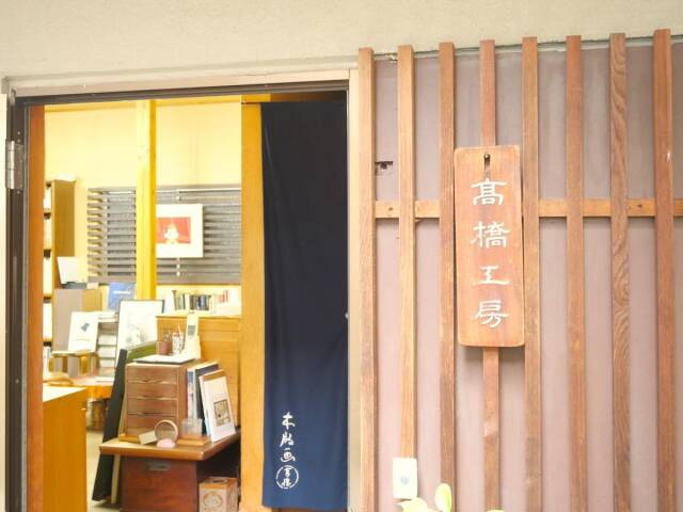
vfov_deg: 36.0
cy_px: 256
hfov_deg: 46.8
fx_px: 789
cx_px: 342
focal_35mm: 40
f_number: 5.6
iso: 1600
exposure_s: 1/6
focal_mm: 20
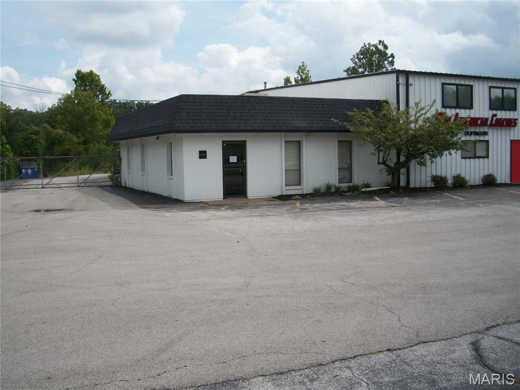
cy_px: 195
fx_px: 526
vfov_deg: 40.7
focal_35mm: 35
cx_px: 260
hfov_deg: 52.6
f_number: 5.6
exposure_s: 1/500
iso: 80
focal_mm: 6.3
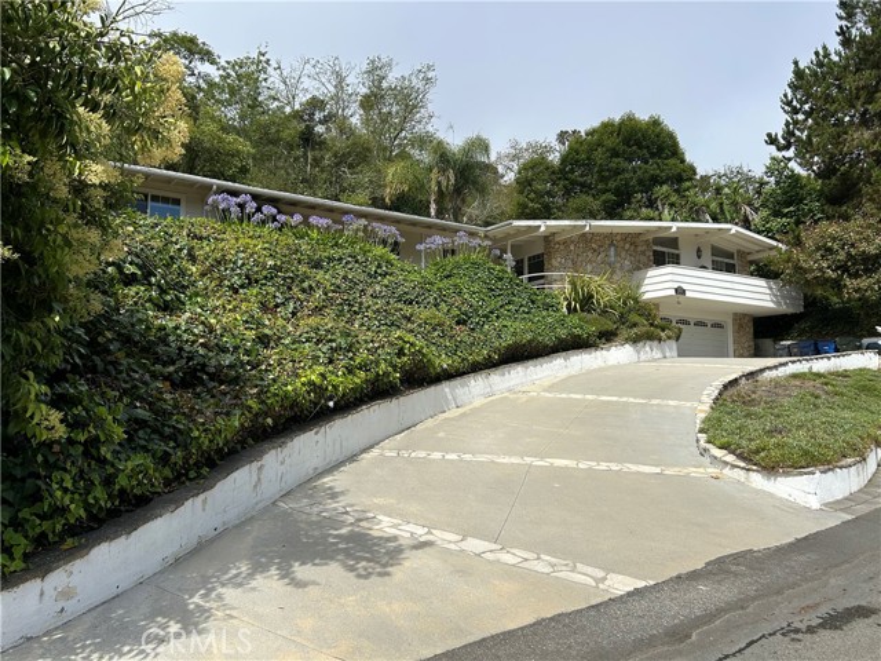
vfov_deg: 53.1
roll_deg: -0.3
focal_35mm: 26
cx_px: 440
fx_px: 662
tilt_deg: +6.2
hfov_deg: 67.3
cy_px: 330
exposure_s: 1/5319
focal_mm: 5.7
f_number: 1.5
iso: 50
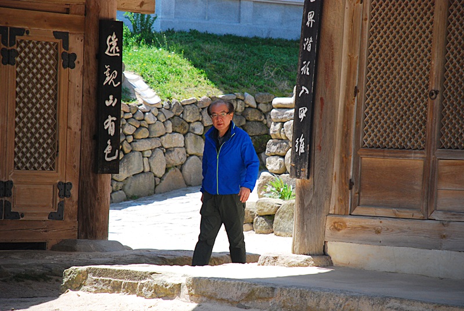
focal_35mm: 202
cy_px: 156
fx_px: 2614
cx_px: 232
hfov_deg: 10.1
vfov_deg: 6.8
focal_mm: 135
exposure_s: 1/500
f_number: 6.3
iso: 400
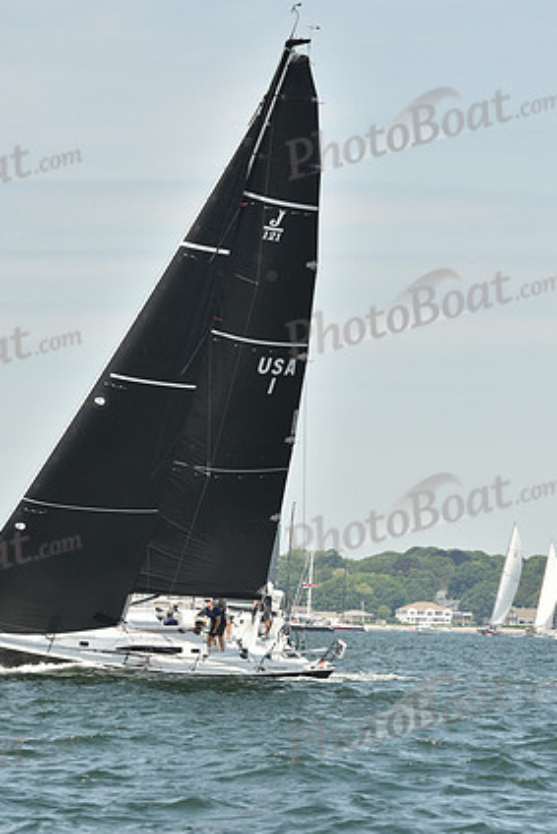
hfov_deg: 6.5
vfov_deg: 9.7
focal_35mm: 212
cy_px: 441
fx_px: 4916
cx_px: 184
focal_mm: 155
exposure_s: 1/1000
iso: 400
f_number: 9
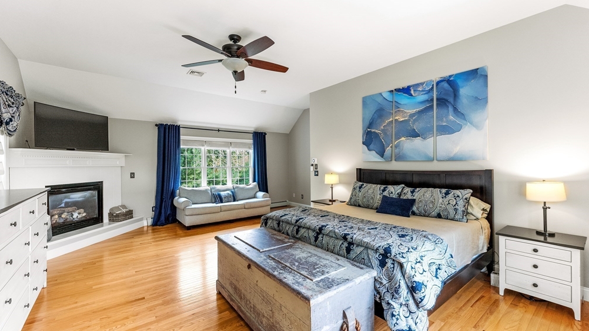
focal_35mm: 15
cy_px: 166
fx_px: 234
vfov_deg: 70.5
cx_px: 295
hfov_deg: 103.0
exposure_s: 1/40
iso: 500
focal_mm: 14
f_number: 4.5
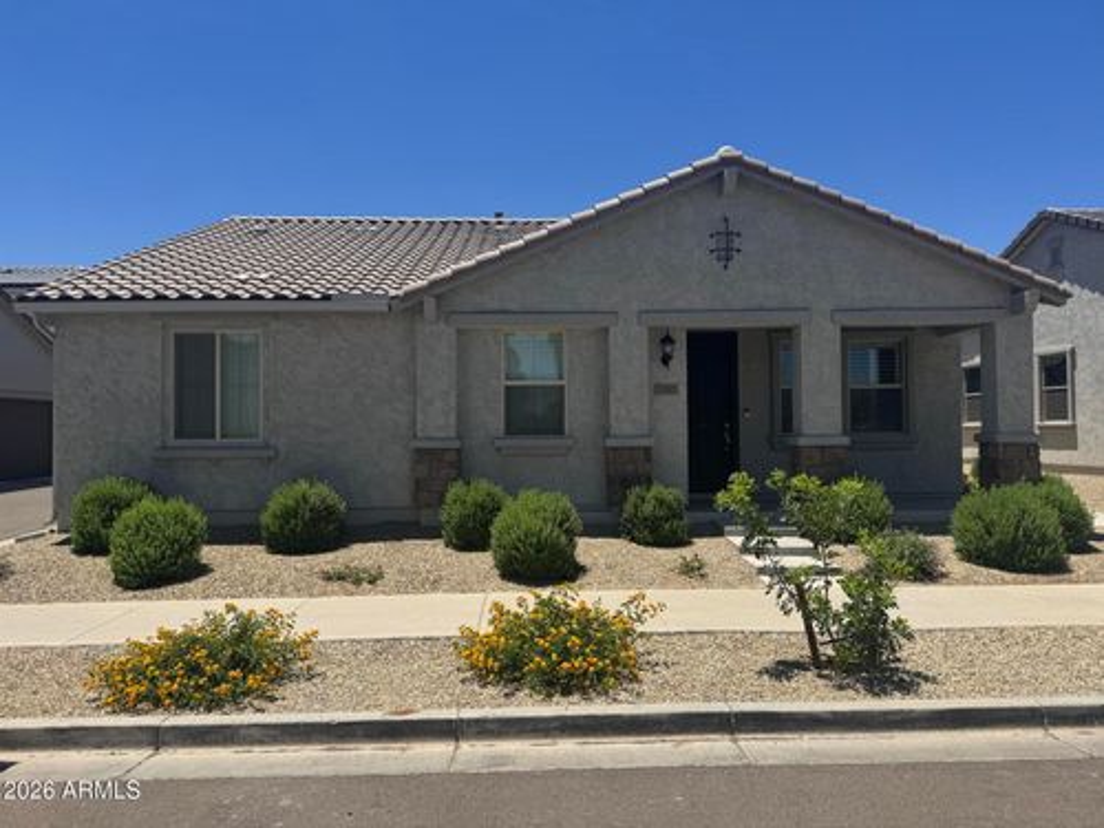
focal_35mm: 24
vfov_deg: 56.8
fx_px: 765
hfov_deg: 71.6
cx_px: 552
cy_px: 414
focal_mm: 6.76
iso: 80
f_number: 1.78
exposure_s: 1/6410
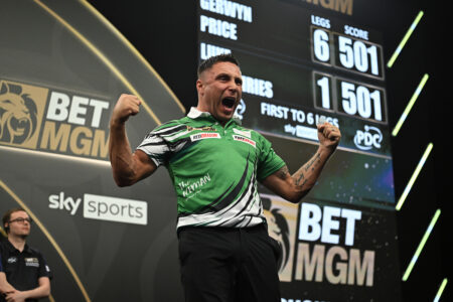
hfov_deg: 28.8
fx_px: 881
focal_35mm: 70
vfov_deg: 19.5
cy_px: 151
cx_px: 226
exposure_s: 1/500
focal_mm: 70
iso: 2000
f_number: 2.8
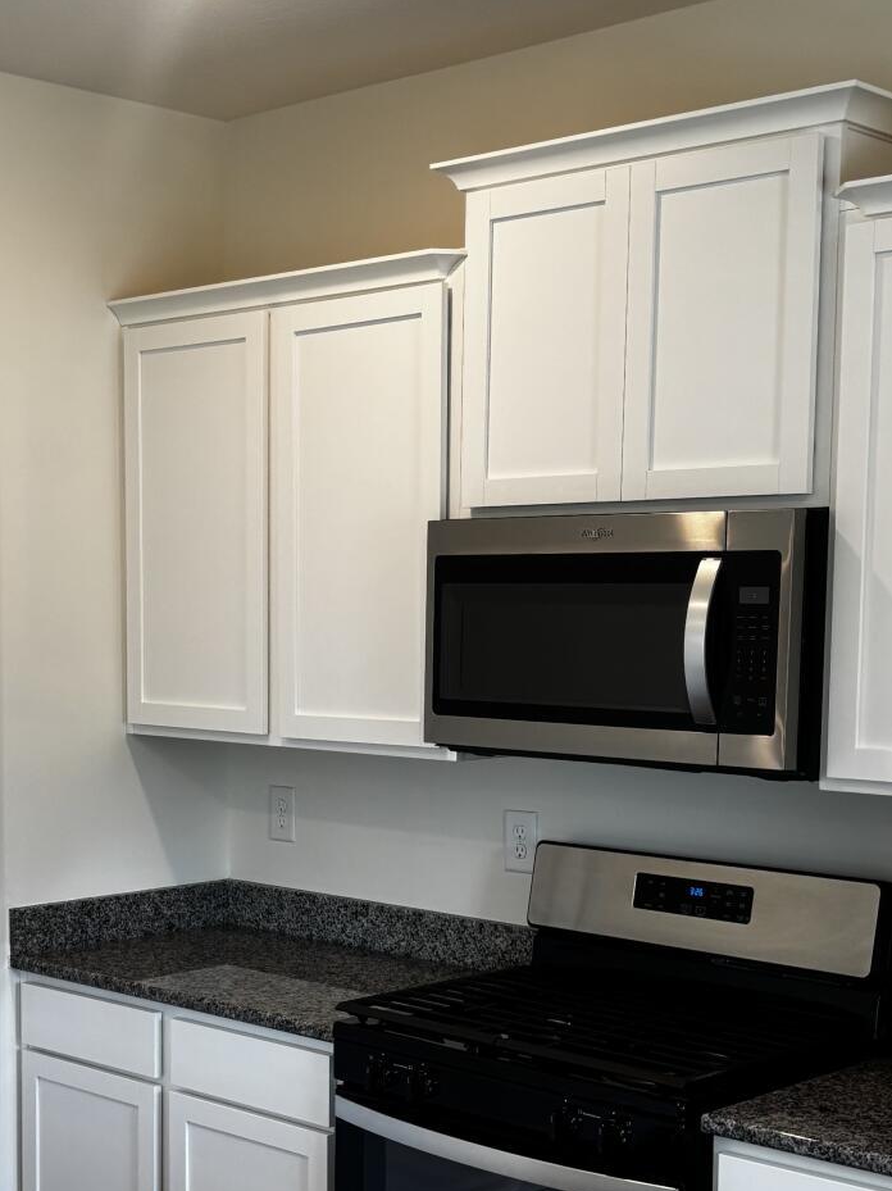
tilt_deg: -7.6
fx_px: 1925
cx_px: 304
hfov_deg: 26.0
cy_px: 806
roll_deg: +1.0
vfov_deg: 34.0
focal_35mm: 56
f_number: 1.6
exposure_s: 1/120
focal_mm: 5.96
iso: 100
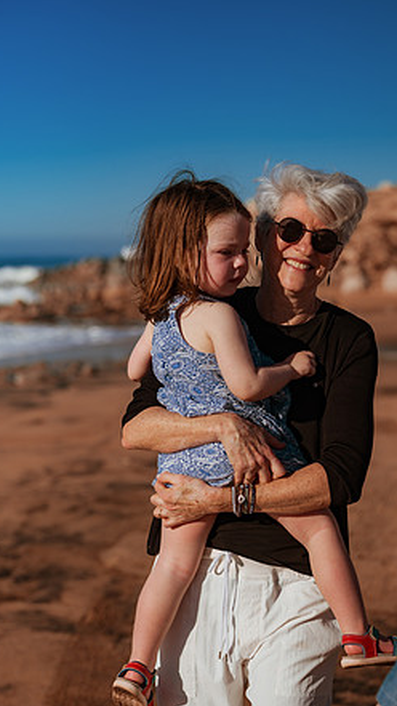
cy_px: 352
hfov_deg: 19.4
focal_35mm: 62
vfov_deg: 33.8
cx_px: 231
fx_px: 1161
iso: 50
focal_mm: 58
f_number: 3.2
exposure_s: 1/8000
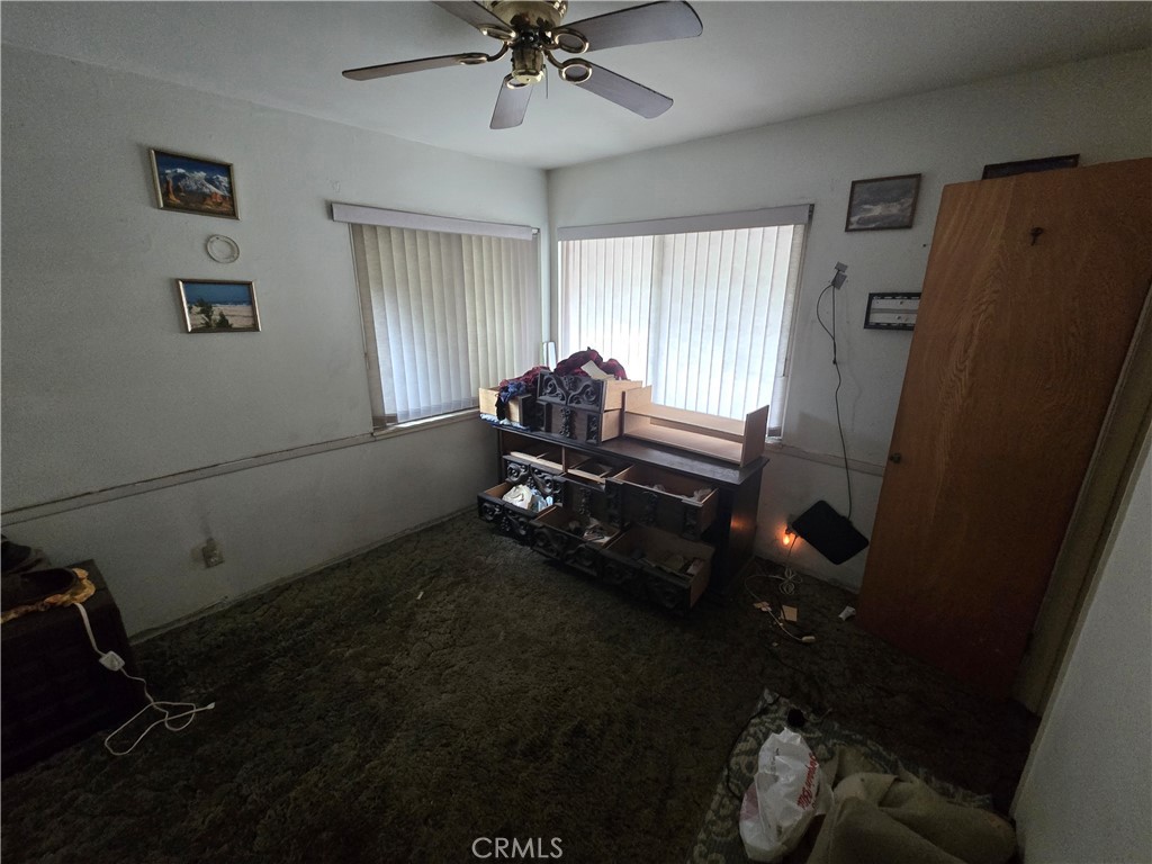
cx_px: 576
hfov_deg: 106.2
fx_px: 433
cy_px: 432
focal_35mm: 13
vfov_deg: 89.9
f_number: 2.2
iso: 640
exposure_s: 1/60
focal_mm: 2.2
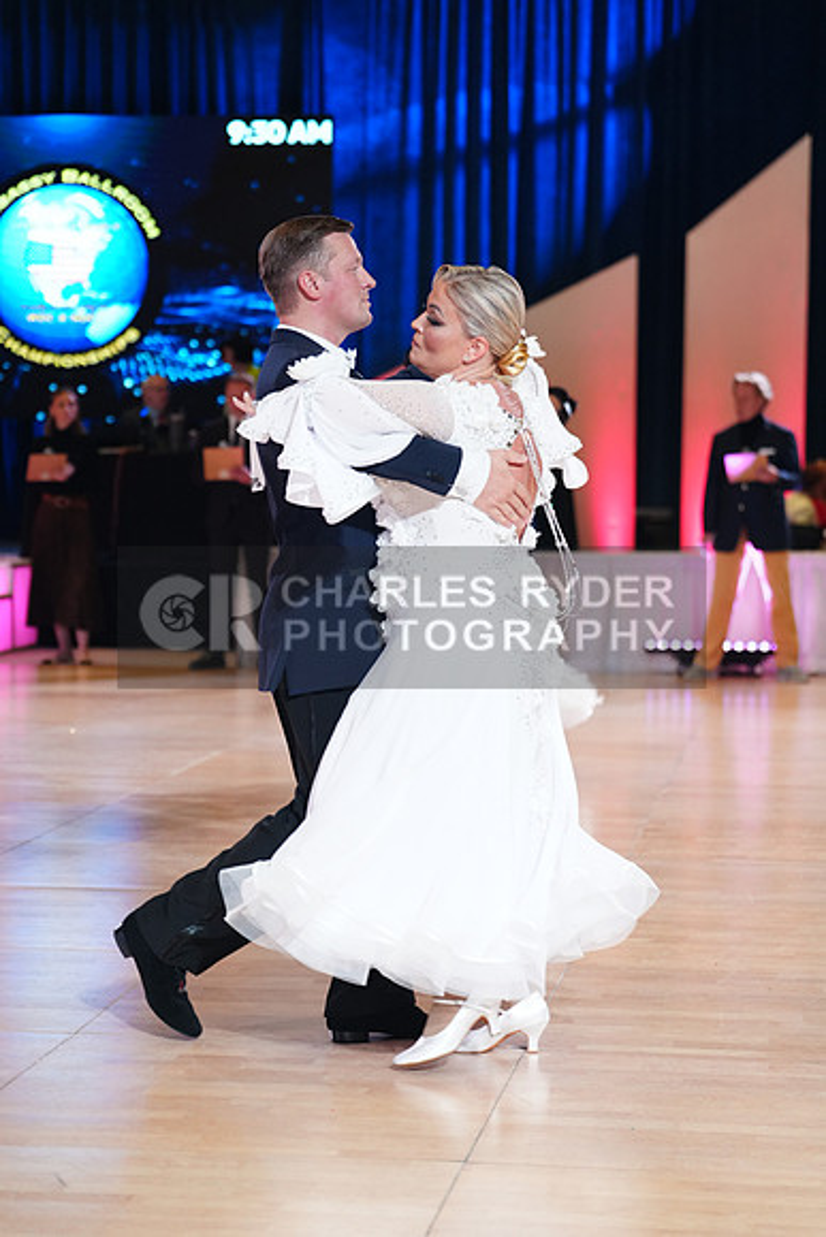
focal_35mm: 78
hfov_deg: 17.5
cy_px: 618
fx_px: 2683
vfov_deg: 26.0
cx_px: 413
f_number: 2.8
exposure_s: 1/400
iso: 2000
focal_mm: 78
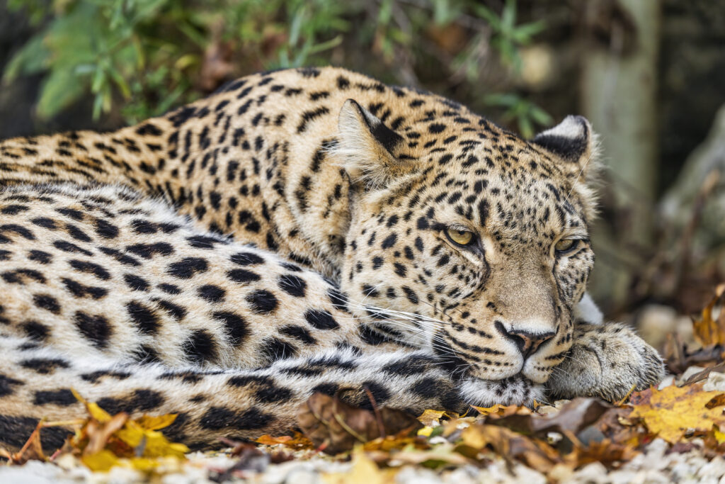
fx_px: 4834
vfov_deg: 5.7
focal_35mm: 240
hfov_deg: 8.6
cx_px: 362
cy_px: 242
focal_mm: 240
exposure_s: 1/320
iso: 320
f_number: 5
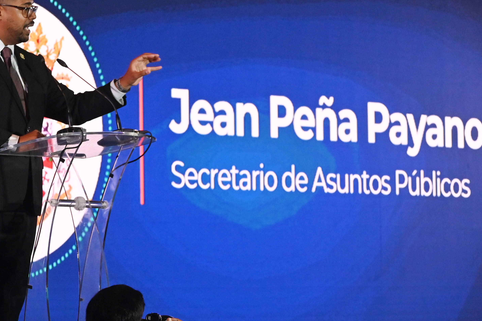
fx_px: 2905
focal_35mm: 217
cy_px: 138
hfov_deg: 9.5
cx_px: 218
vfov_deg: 6.3
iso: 5000
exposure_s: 1/320
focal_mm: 105
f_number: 5
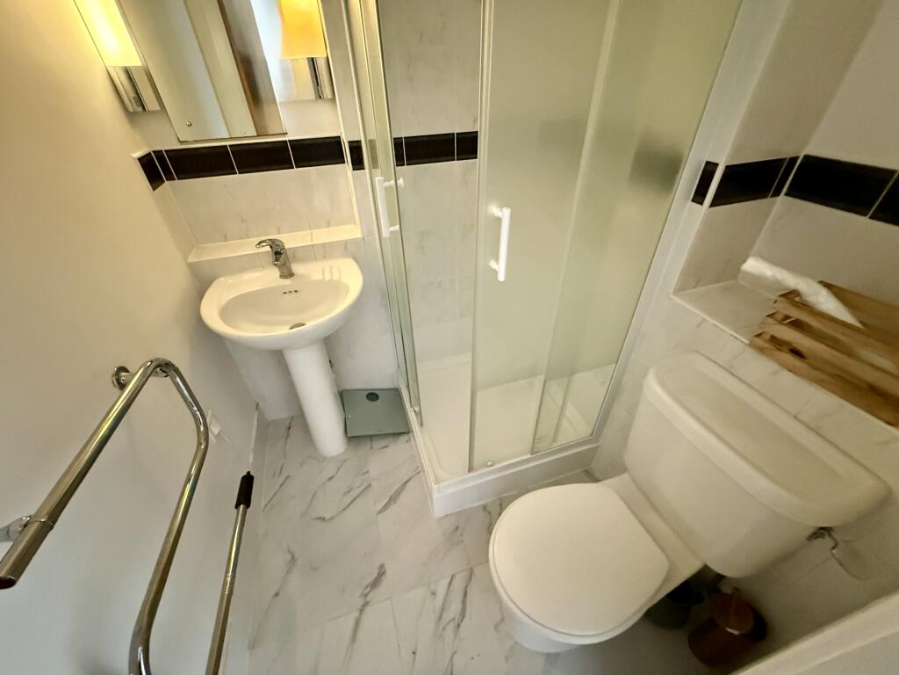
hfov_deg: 102.1
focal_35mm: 14
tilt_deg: -37.1
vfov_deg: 85.7
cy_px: 338
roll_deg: +1.3
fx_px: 364
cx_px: 450
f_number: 2.2
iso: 1250
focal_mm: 2.22
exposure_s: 1/50
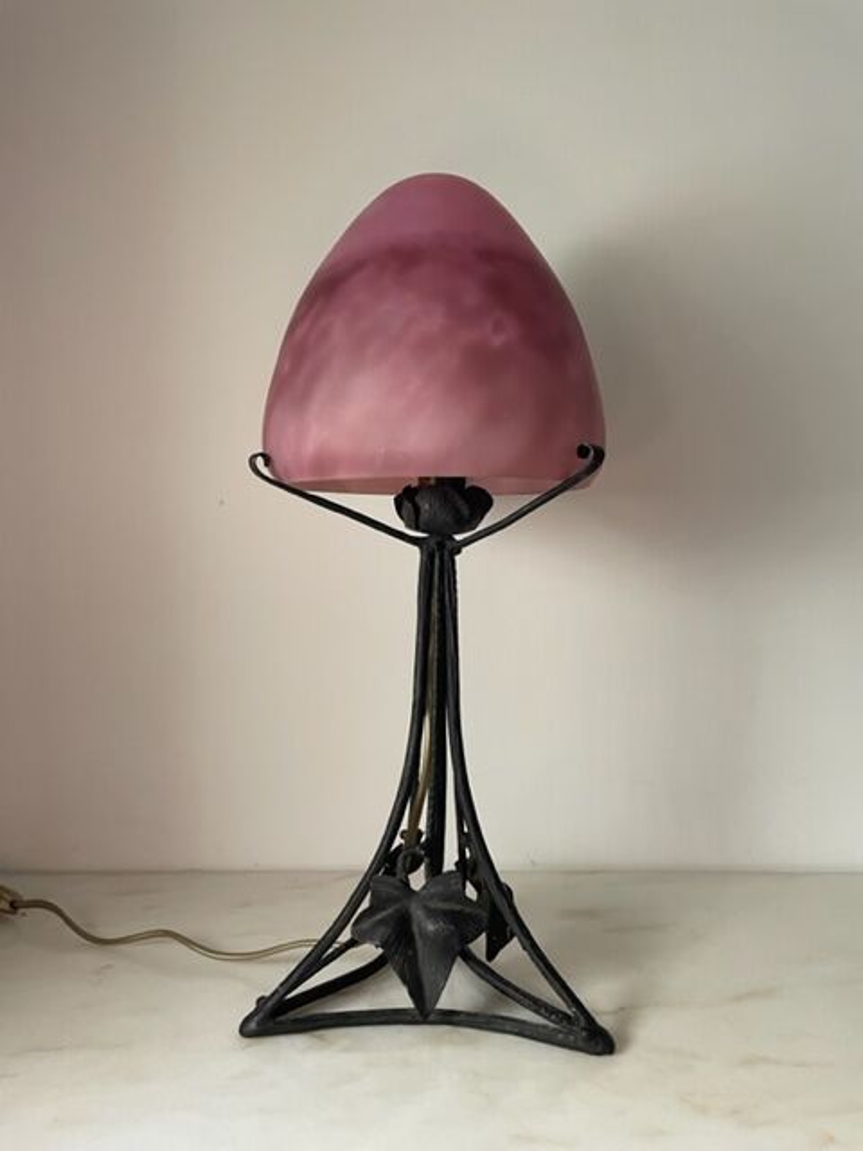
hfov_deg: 53.1
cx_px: 432
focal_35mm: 26
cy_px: 576
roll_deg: +0.0
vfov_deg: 67.3
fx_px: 864
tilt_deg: -2.1
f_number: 1.6
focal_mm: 4.2
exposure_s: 1/60
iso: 200
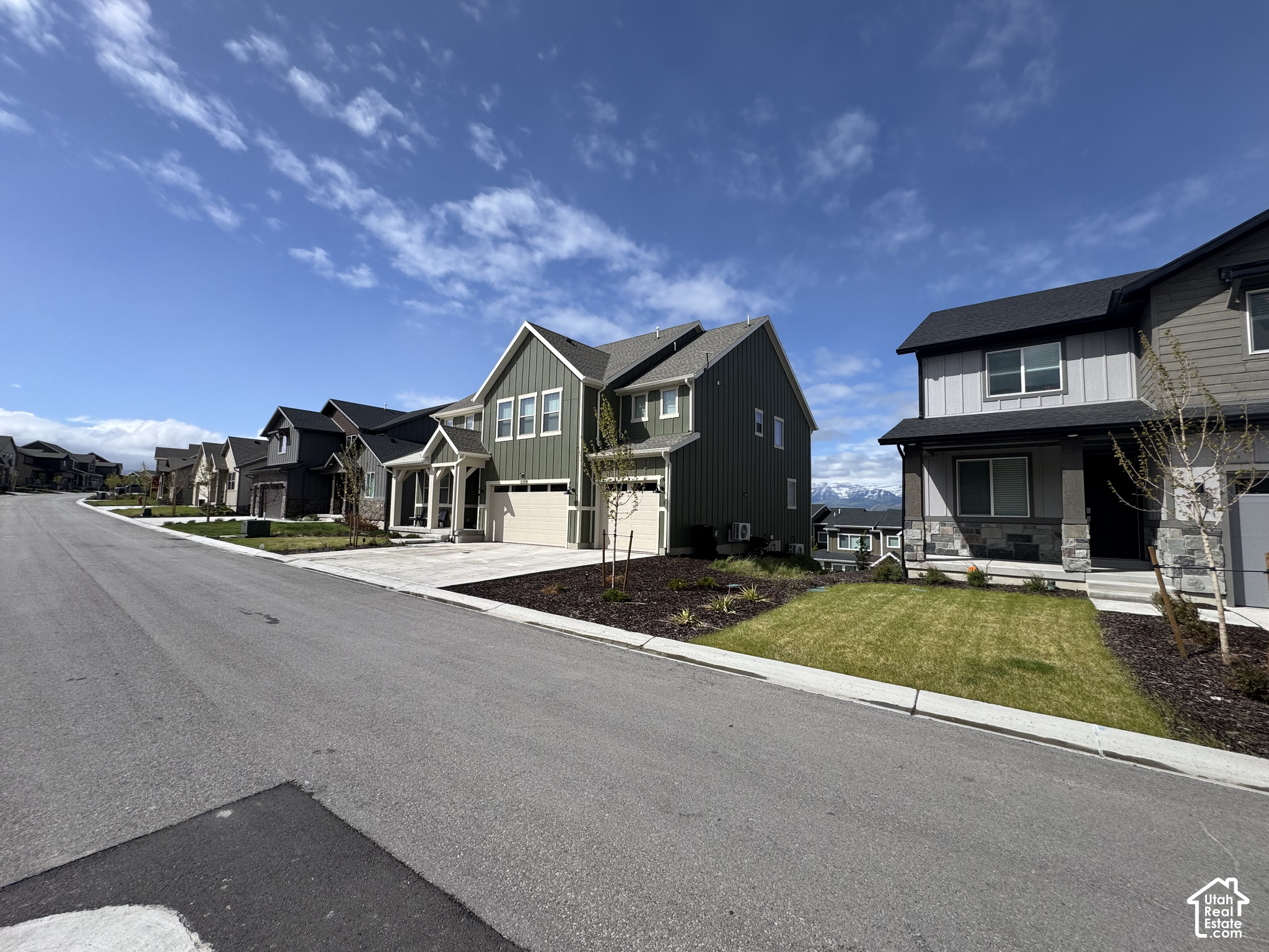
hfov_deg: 102.1
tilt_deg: +3.9
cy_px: 476
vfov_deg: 85.7
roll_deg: -1.1
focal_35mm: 14
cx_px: 634
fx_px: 513
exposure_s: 1/2770
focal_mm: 2.22
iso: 50
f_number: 2.2
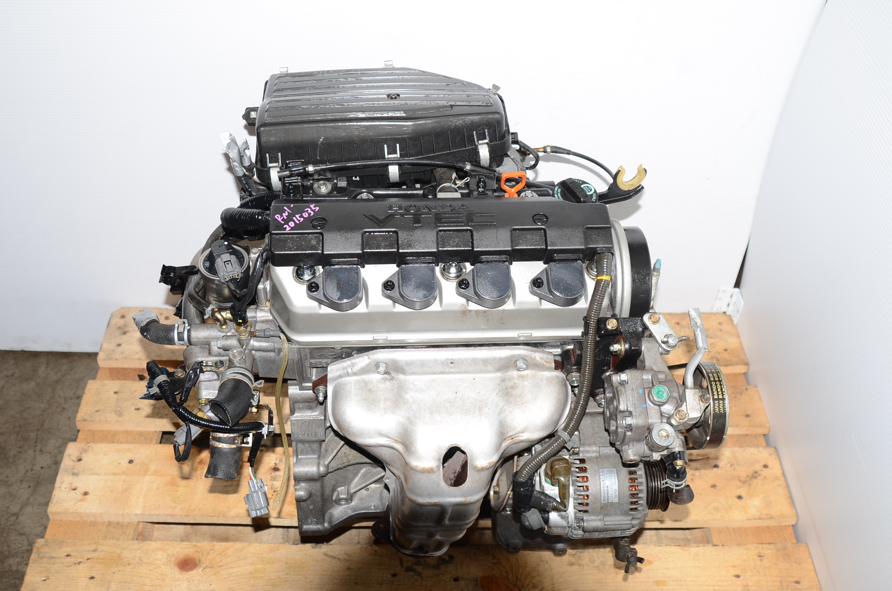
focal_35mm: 36
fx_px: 890
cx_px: 446
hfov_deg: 53.2
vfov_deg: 36.7
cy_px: 296
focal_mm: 24
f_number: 5
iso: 100
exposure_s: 1/125
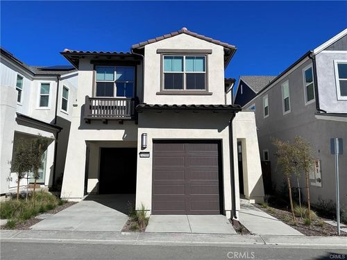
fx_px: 241
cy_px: 130
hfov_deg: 71.6
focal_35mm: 24
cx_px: 174
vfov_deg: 56.8
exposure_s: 1/10753
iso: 80
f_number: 1.78
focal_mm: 6.86
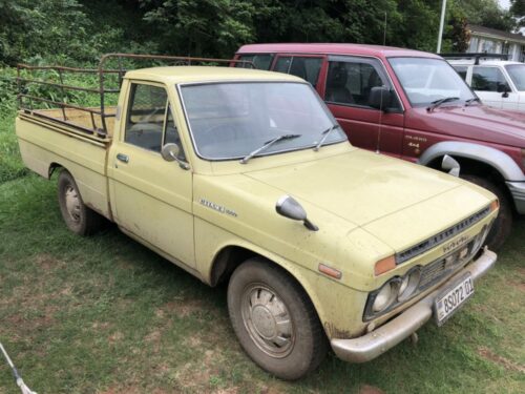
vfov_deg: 49.7
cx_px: 262
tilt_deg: -15.1
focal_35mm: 28
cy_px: 197
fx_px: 425
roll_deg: -2.0
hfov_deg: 63.4
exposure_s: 1/348
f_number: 1.8
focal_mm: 3.99
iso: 20
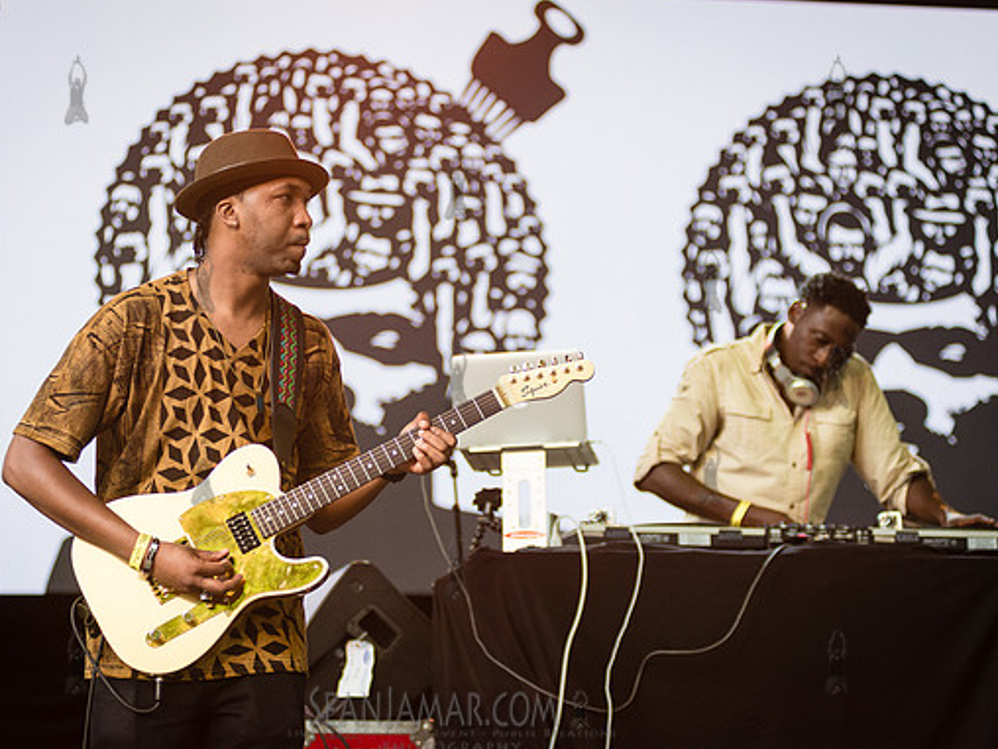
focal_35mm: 95
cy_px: 374
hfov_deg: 20.6
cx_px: 456
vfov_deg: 15.6
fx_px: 2739
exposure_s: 1/2000
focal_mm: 80
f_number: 2.8
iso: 1250
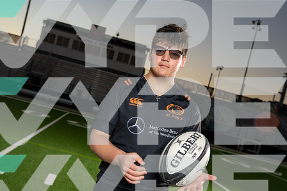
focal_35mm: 44
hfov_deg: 44.4
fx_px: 351
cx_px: 125
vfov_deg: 30.5
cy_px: 111
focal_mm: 34
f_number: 4.5
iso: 160
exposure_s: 1/250
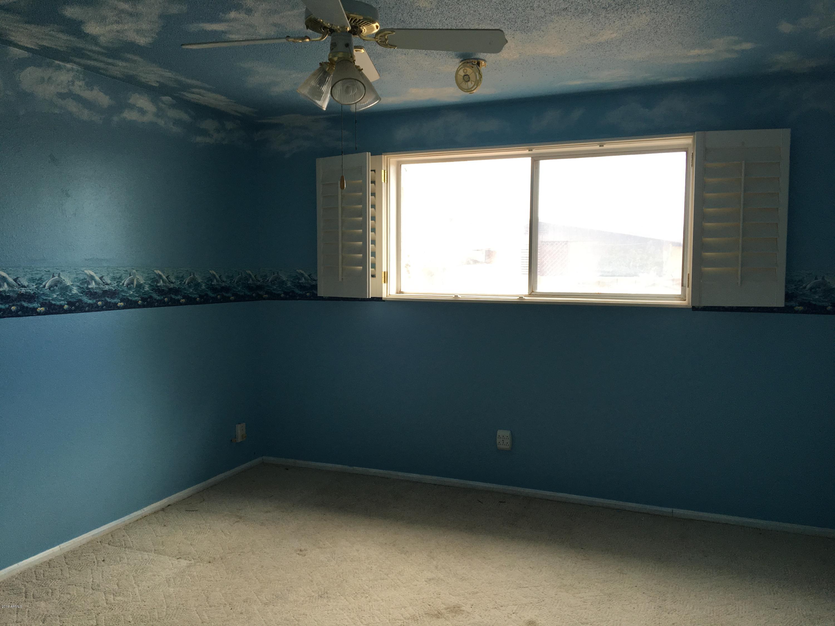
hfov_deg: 61.7
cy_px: 313
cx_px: 418
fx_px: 700
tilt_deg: -5.4
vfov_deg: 48.2
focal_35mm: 29
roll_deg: -0.3
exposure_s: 1/120
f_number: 2.2
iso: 40
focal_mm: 4.15
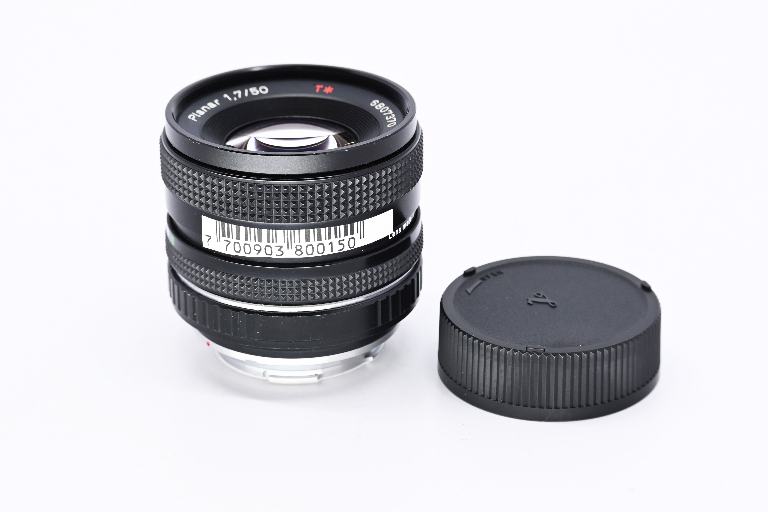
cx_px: 384
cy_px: 256
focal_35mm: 100
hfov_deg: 20.4
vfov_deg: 13.7
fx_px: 2133
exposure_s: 1/160
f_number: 9
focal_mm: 67
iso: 500
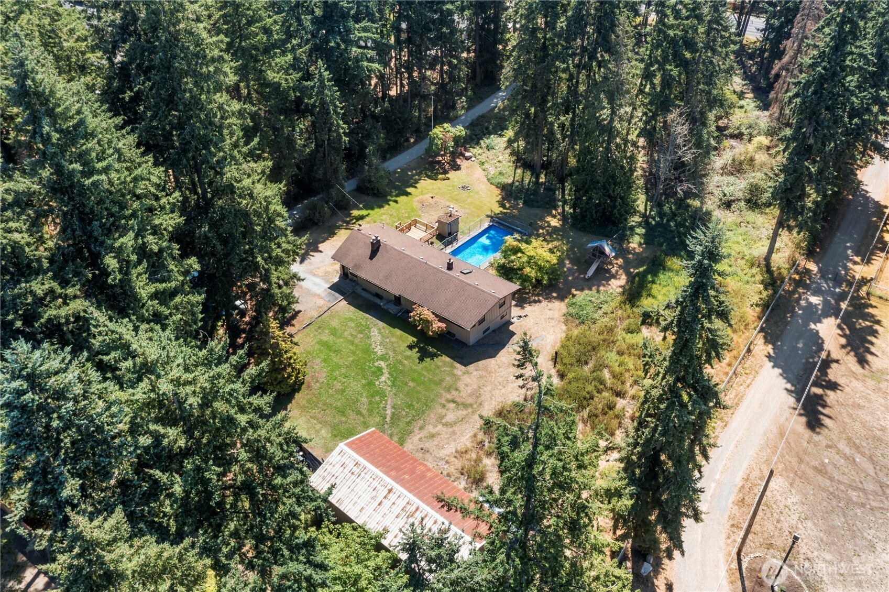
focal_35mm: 28
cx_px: 444
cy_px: 296
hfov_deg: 65.5
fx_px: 691
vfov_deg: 46.4
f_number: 8
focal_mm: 10.26
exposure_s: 1/120
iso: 100
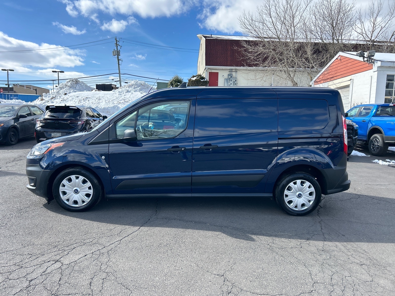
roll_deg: -1.3
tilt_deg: -4.5
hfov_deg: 67.3
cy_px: 148
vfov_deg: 53.1
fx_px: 297
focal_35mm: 26
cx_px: 198
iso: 50
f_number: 1.5
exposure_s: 1/2513
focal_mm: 5.7
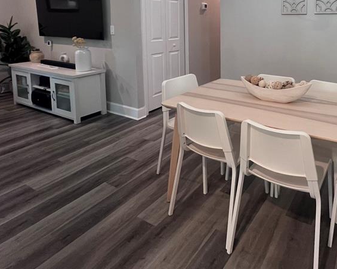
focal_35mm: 23
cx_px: 263
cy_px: 42
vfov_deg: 55.1
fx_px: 229
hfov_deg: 66.8
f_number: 1.8
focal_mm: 1.57
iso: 200
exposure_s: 1/60
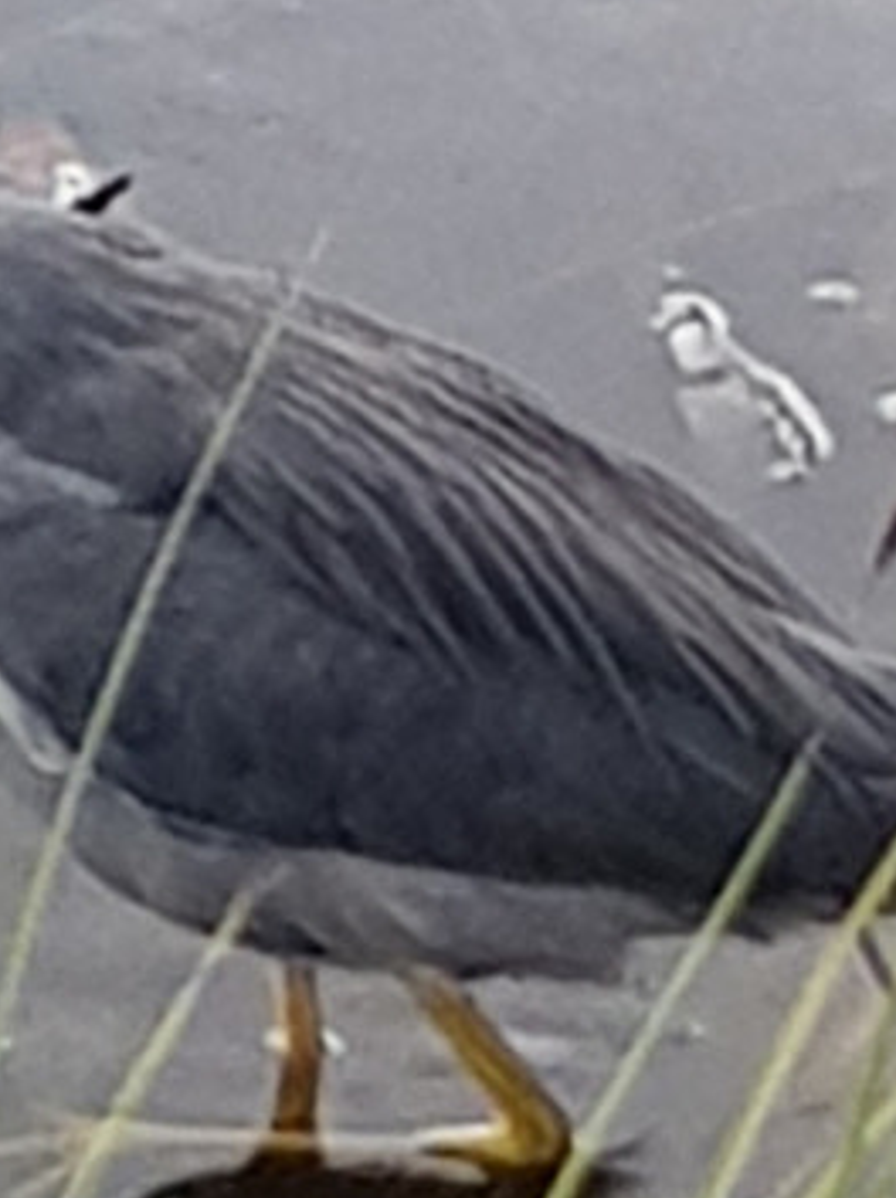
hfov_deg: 12.2
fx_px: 4080
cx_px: -234
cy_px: 943
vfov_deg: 16.6
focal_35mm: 118
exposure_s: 1/610
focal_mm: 4.2
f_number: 1.7
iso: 40
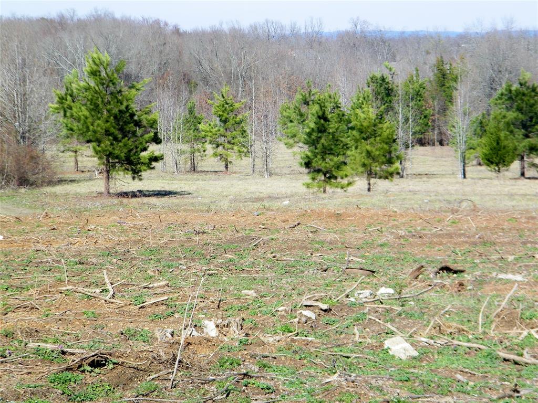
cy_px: 202
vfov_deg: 9.9
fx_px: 2331
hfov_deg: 13.2
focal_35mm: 150
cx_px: 269
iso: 80
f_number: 5
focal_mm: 26.8
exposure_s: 1/320
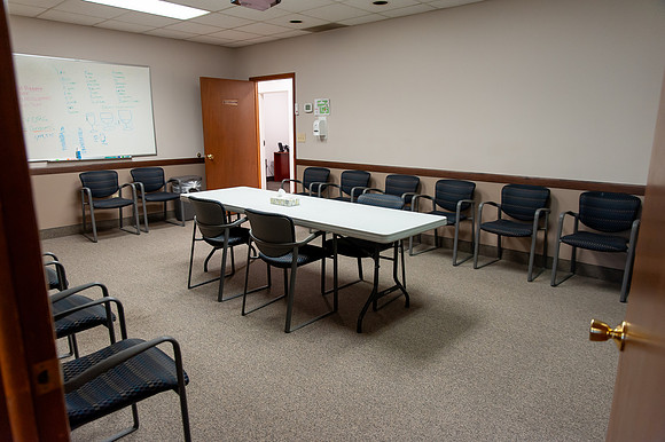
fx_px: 443
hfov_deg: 73.8
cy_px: 221
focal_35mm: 24
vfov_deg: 53.1
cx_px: 332
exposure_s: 1/125
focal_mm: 24
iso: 800
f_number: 3.2
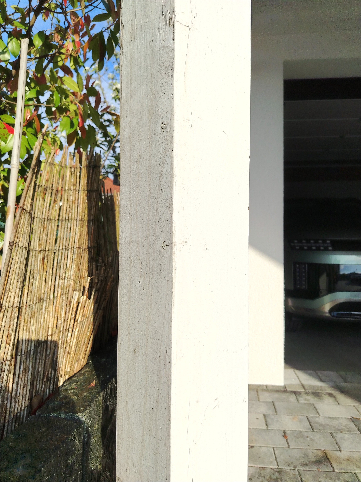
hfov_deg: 56.8
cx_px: 180
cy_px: 241
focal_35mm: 24
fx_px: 334
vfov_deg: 71.6
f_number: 1.75
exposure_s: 1/1011
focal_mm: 5.25
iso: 100
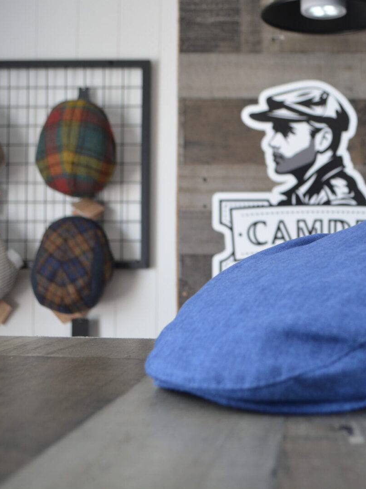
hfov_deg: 29.5
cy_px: 244
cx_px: 299
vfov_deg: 39.7
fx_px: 677
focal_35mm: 48
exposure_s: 1/80
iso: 400
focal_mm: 22
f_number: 4.5
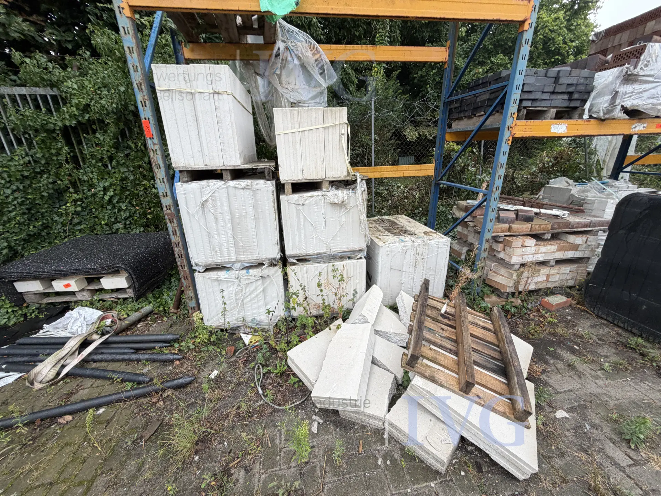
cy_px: 248
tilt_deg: -23.3
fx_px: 267
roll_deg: +2.3
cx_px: 330
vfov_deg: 85.7
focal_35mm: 14
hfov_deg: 102.1
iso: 64
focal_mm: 2.22
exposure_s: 1/121
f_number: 2.2
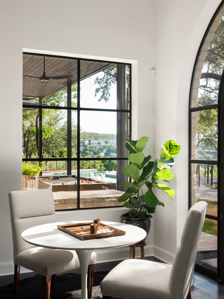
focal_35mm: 44
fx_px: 380
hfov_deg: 32.9
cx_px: 112
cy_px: 150
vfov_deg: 42.9
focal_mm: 55.2
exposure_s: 1/4
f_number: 18
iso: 250
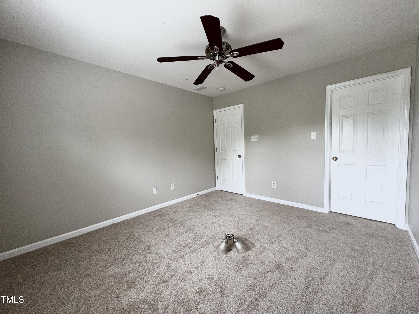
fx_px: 169
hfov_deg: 102.1
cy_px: 157
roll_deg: +2.2
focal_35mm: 14
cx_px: 210
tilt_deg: -3.1
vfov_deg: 85.7
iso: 250
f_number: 2.2
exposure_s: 1/64
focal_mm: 2.22
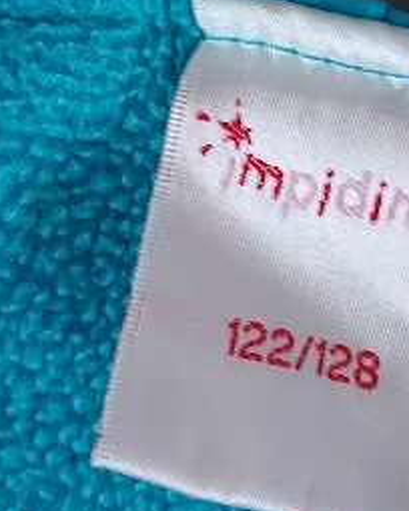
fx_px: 636
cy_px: 356
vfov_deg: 43.0
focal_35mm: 42
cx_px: 321
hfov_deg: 34.7
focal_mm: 5.23
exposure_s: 1/25
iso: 400
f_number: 1.8
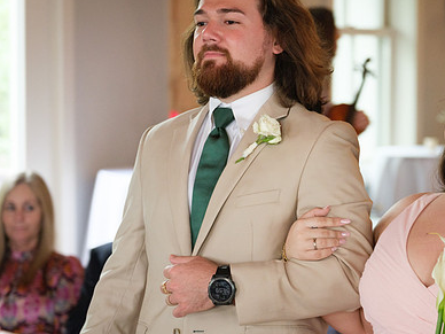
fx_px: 1903
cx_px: 302
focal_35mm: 148
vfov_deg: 10.0
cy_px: 189
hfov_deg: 13.3
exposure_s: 1/125
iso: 800
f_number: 2.8
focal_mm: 68.7
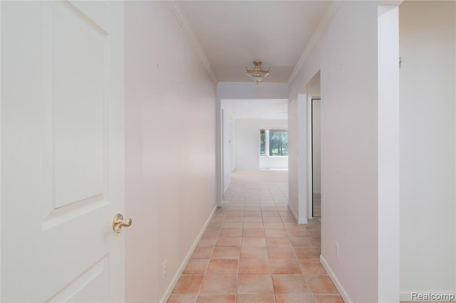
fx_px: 228
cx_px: 228
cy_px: 152
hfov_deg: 90.0
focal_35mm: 18
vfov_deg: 67.3
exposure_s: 1/125
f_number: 7.1
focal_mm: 12.2
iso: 500
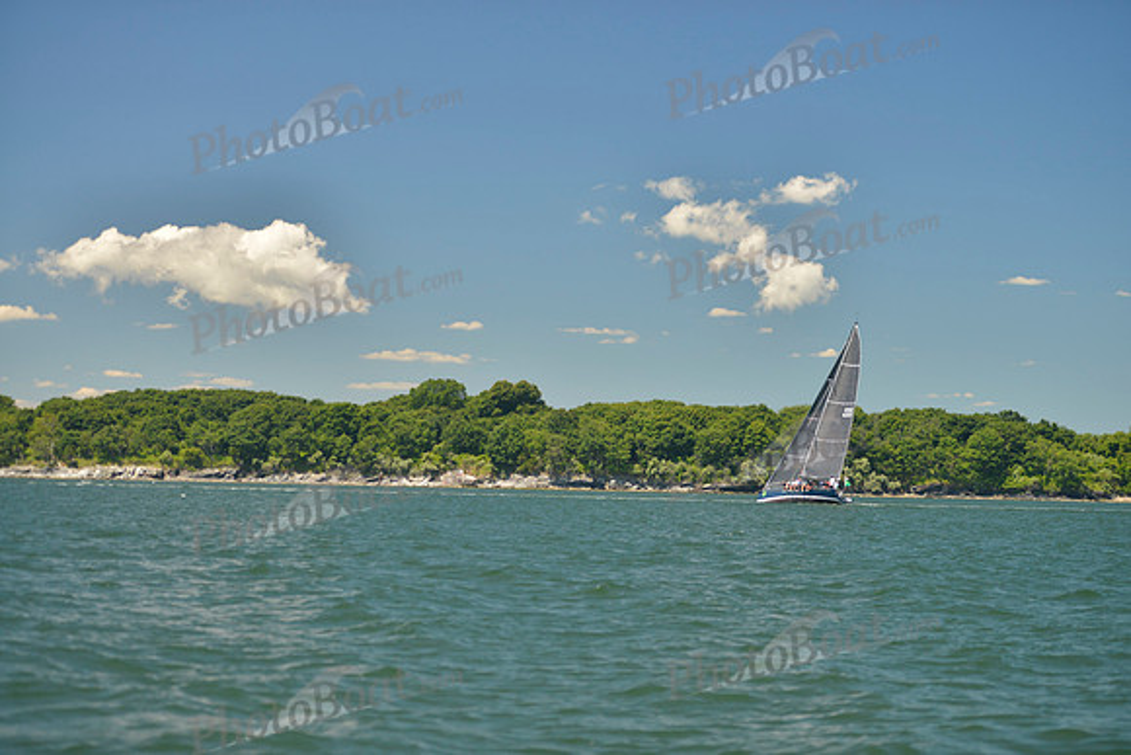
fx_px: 2200
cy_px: 378
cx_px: 566
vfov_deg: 19.5
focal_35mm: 70
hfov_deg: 28.8
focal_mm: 70
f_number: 2.8
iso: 280
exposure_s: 1/1250
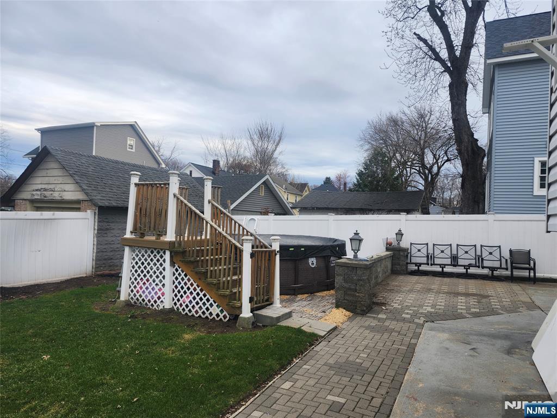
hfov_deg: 73.9
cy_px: 209
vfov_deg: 58.9
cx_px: 278
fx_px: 370
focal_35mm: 23
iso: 25
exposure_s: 1/347
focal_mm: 5.54
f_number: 1.8
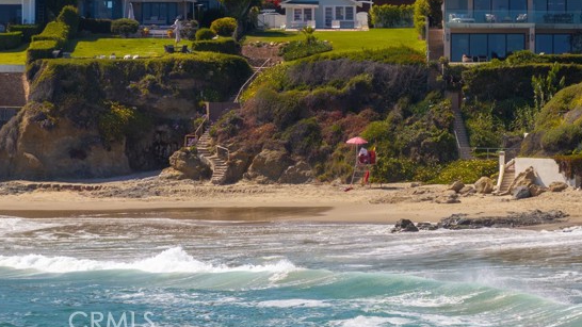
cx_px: 333
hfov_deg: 10.2
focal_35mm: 212
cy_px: 81
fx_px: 3271
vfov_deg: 5.7
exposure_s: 1/1000
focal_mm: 30.71
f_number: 3.4
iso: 100
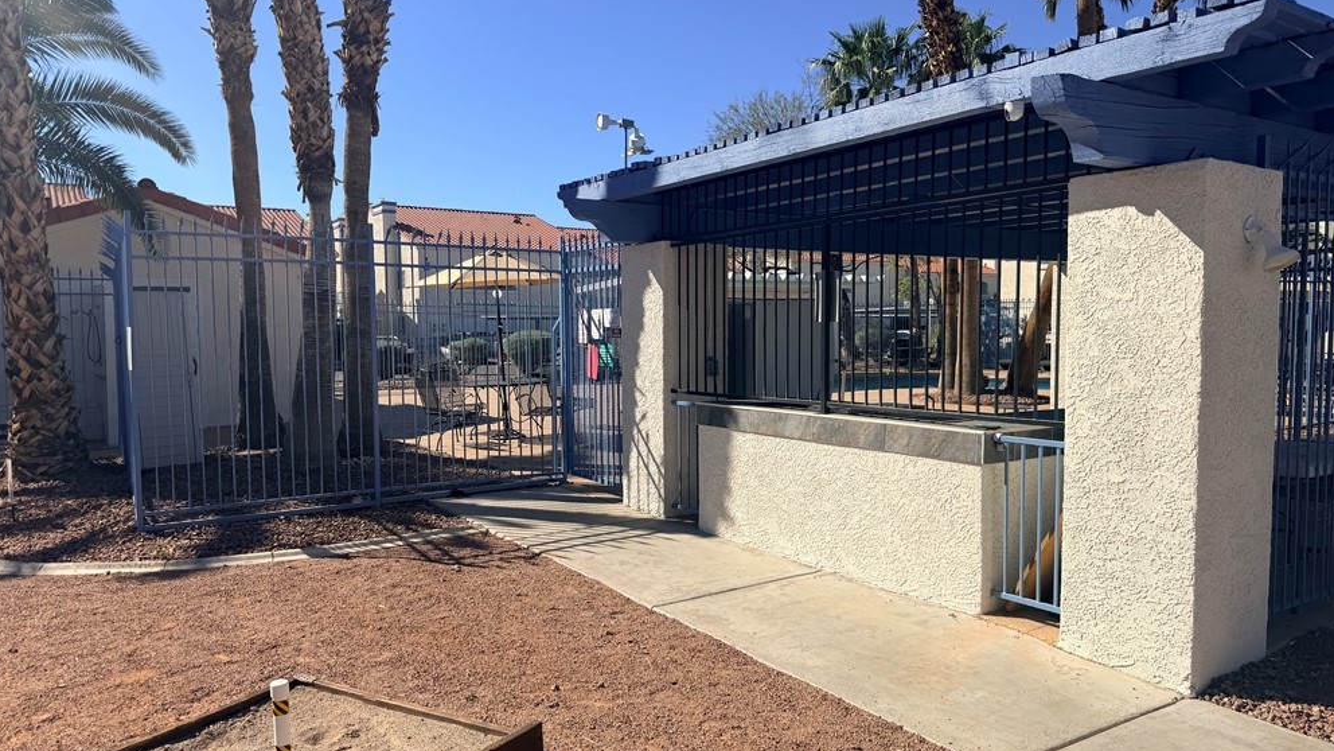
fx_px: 955
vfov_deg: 42.9
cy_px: 402
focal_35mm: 27
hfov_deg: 69.9
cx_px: 662
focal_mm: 6.76
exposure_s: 1/6711
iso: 80
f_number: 1.78
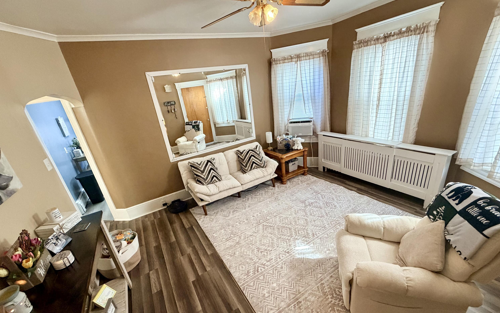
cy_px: 168
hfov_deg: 101.5
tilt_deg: -21.1
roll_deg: +7.4
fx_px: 204
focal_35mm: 15
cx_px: 249
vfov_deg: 74.7
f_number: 2.2
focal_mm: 2.22
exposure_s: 1/60
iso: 400
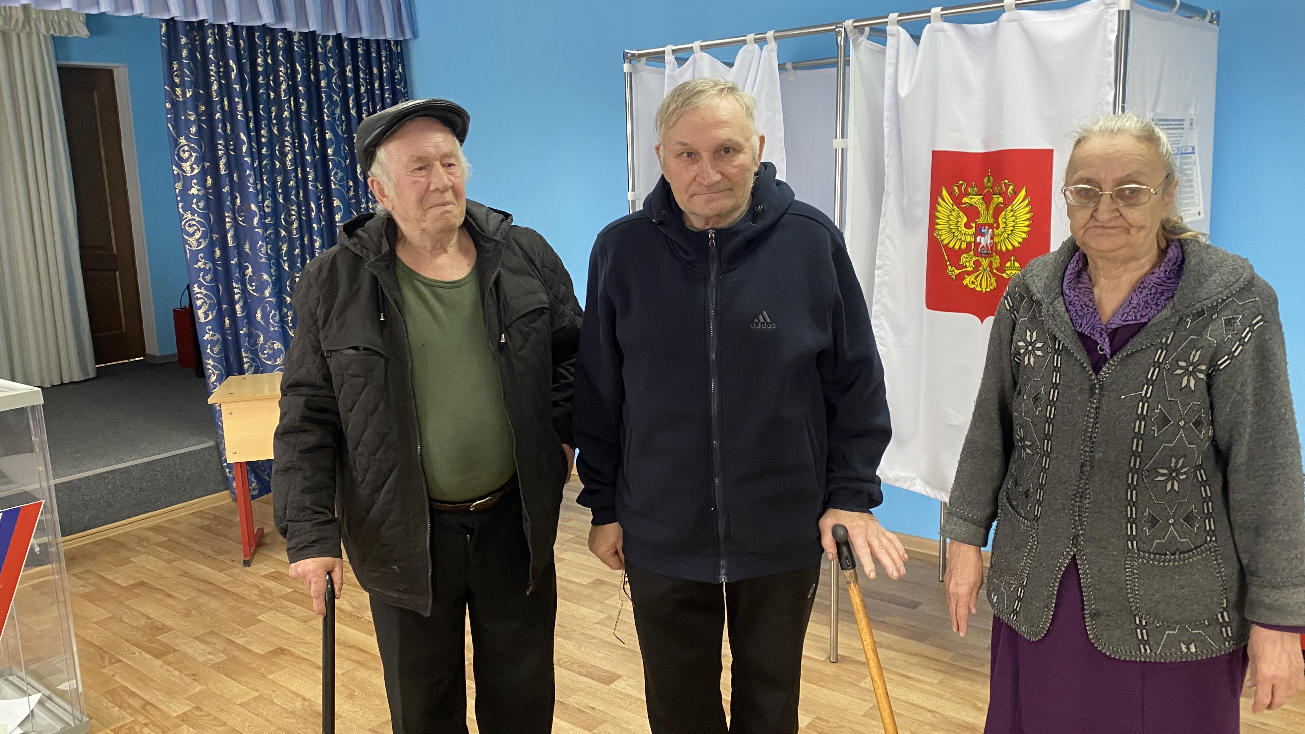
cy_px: 316
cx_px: 658
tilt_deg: -10.3
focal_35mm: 29
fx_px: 1003
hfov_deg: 66.1
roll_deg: +4.0
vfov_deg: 40.1
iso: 160
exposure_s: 1/60
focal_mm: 4.25
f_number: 1.8
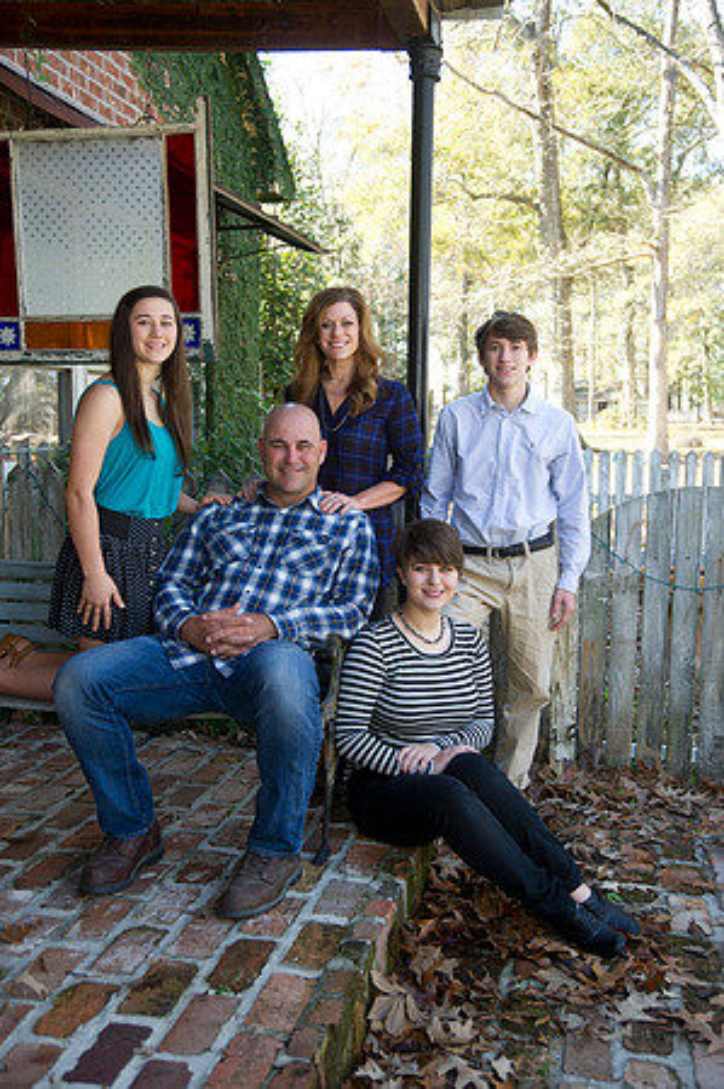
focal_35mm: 40
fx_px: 1209
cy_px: 544
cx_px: 362
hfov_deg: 33.3
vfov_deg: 48.5
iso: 400
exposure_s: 1/125
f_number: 6.3
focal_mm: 40
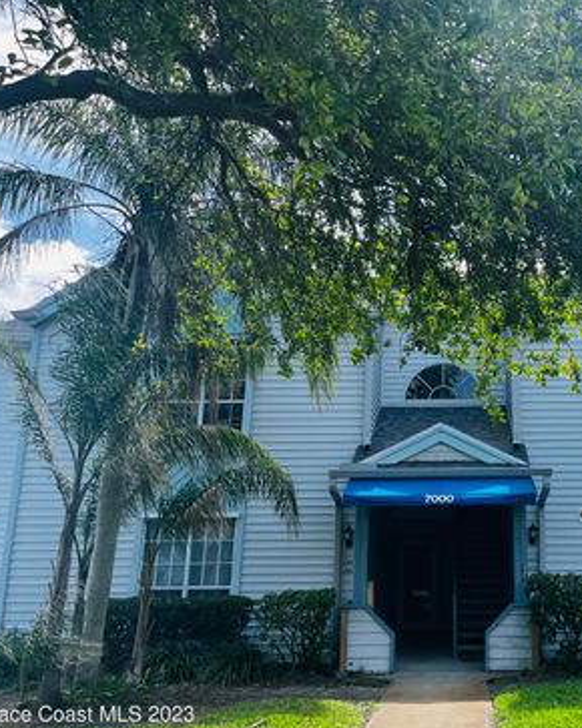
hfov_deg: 40.3
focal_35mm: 35
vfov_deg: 51.6
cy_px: 372
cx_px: 472
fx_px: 754
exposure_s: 1/1075
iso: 50
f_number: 1.6
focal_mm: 5.1
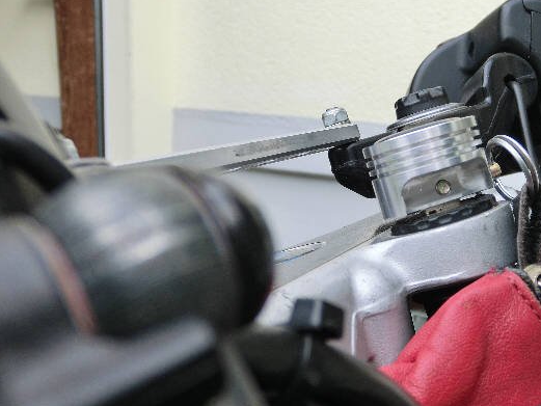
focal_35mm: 43
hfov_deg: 42.6
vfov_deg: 33.6
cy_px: 189
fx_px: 672
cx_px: 398
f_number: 3
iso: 100
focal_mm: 5
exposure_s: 1/80
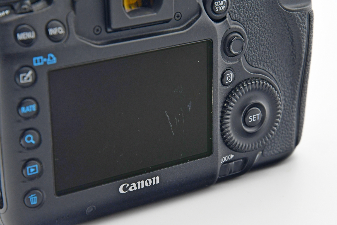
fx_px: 1133
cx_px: 169
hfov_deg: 16.9
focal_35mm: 121
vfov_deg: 11.3
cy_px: 113
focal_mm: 80
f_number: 8
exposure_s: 1/125
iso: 1250
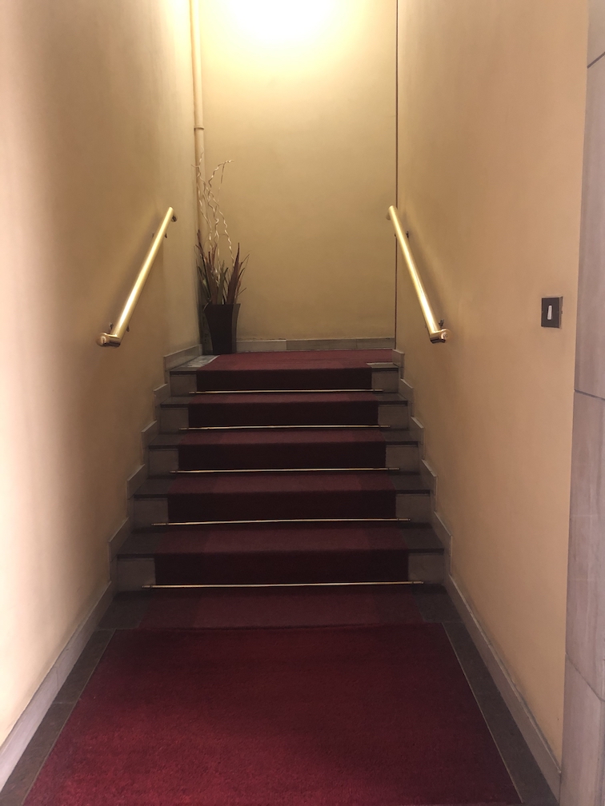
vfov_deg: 63.4
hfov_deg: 49.7
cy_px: 403
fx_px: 652
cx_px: 302
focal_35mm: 28
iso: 100
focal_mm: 3.99
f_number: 1.8
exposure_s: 1/9
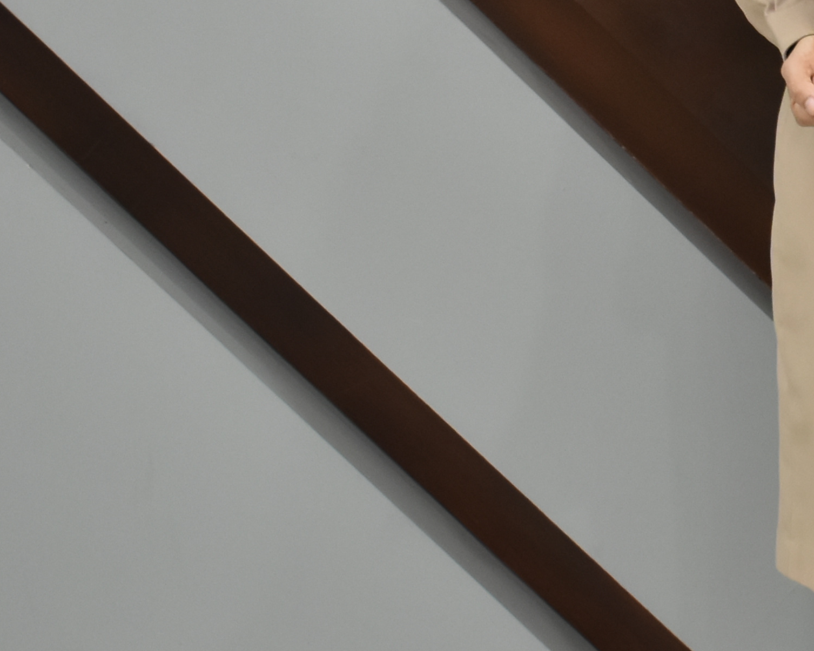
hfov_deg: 14.3
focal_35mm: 129
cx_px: 1068
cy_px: 91
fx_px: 3105
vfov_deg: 11.9
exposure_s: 1/25
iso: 800
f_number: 3.8
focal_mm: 23
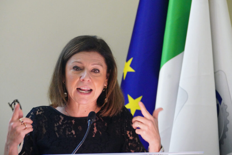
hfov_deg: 6.9
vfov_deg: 4.6
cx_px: 116
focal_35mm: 300
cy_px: 78
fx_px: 1934
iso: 10000
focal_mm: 300
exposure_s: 1/125
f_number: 5.6
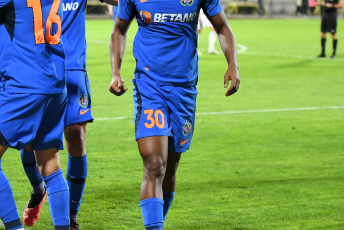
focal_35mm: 137
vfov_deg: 10.0
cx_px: 38
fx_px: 1309
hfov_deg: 14.8
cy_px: 85
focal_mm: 70
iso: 8000
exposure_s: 1/1000
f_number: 2.8
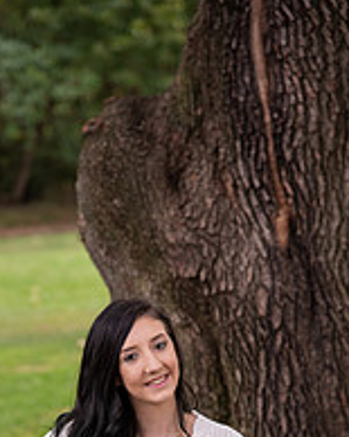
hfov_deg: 6.7
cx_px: 142
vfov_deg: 8.4
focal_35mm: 229
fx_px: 2959
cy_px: 498
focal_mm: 105
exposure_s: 1/320
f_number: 4.5
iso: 400
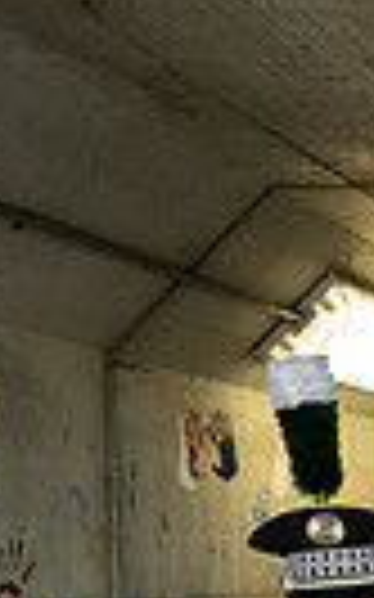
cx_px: 987
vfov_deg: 18.9
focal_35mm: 107
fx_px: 1747
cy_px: 596
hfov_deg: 10.1
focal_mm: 24
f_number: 4
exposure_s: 1/800
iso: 1600
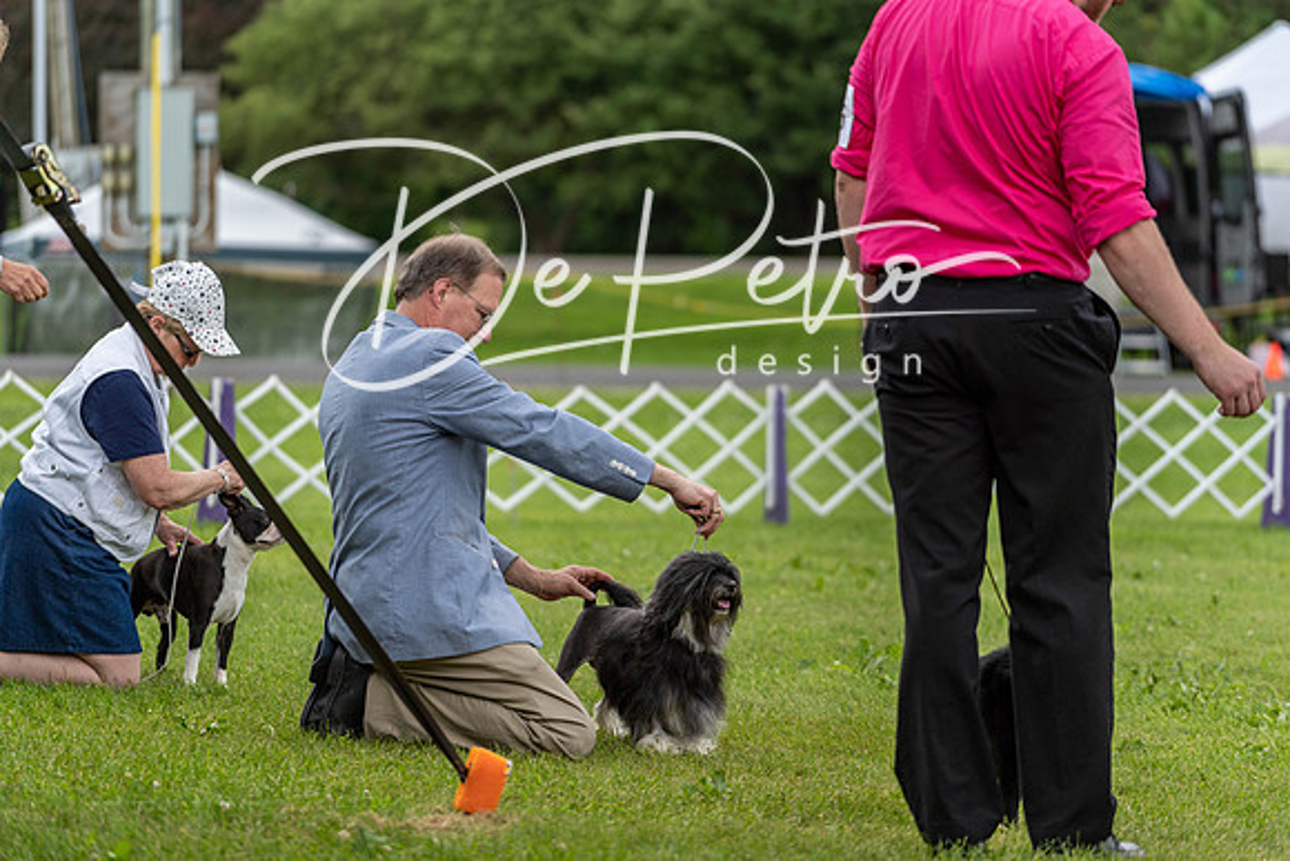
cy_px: 430
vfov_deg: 7.3
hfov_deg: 10.9
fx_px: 6738
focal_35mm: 188
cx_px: 645
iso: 320
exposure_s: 1/1000
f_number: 4
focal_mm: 188
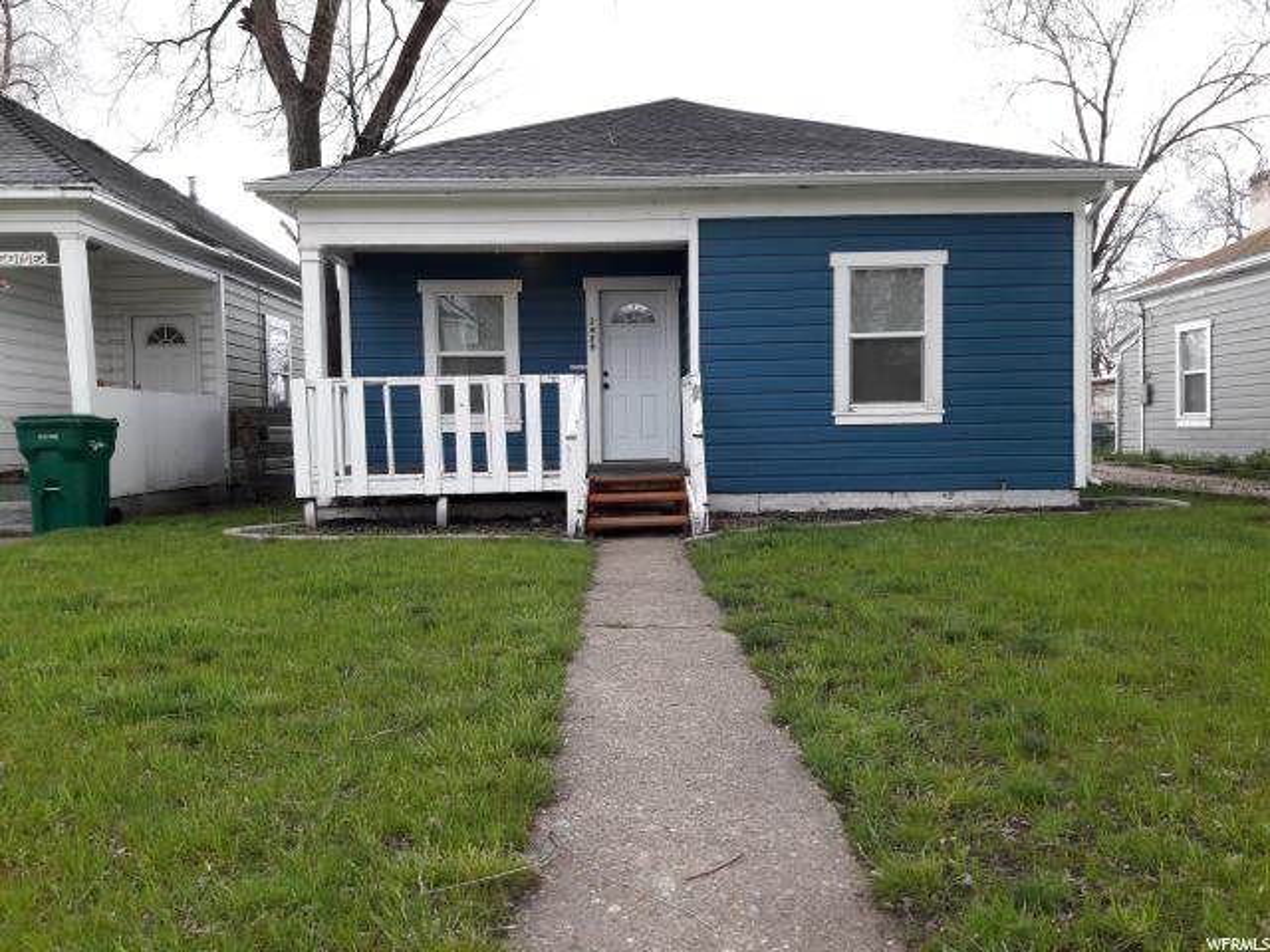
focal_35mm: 28
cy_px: 476
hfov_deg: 63.4
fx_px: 1027
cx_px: 635
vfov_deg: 49.7
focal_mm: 3.7
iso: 40
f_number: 1.9
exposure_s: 1/164
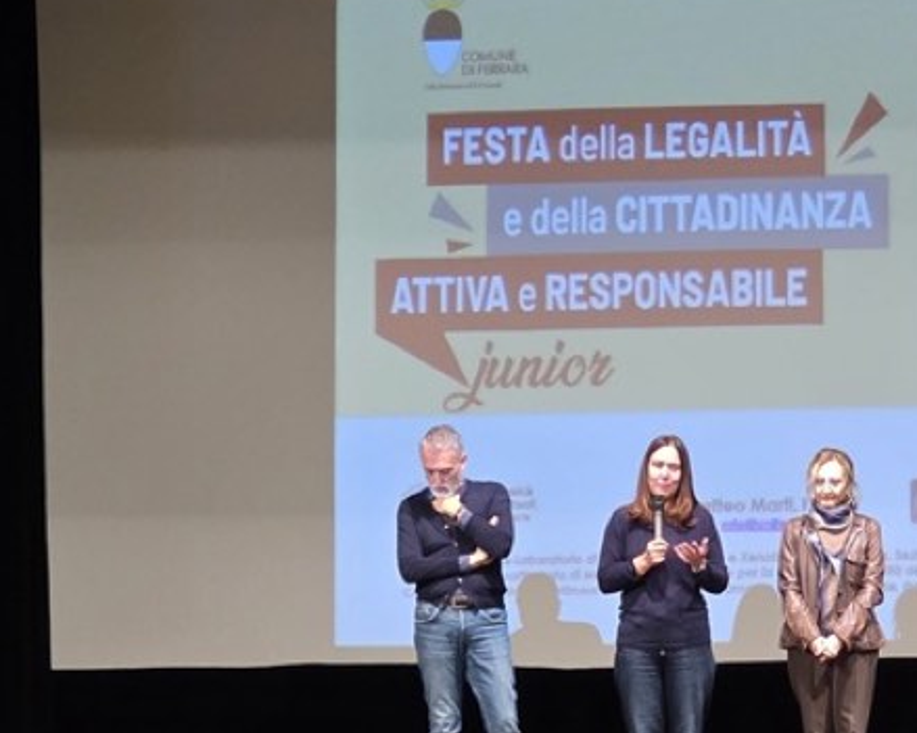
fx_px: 4993
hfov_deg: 10.5
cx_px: 679
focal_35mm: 184
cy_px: 576
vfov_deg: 8.4
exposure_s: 1/30
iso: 320
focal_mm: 7.9
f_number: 2.4
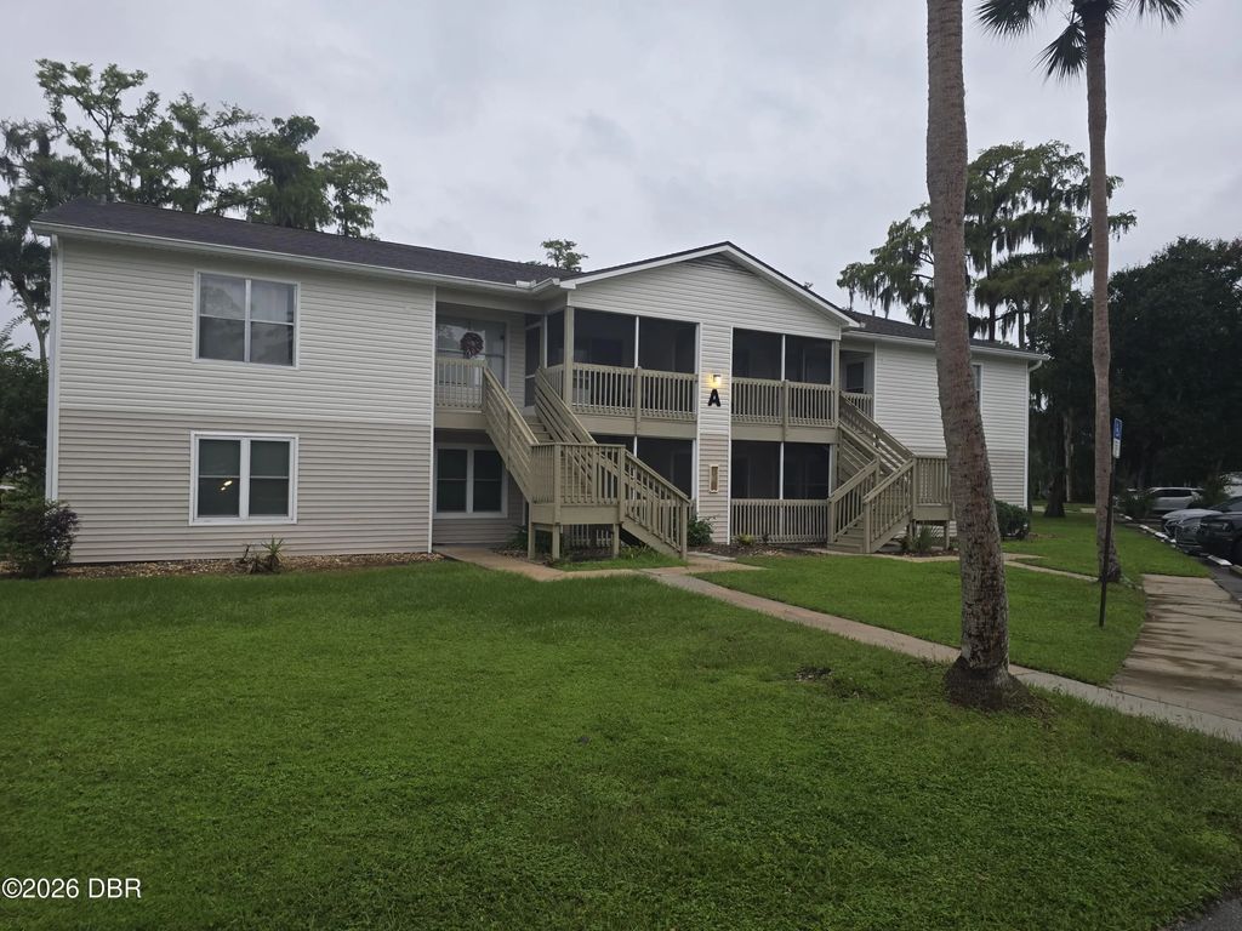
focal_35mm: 23
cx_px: 621
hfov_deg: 73.9
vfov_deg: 58.9
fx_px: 825
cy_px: 466
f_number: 1.7
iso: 64
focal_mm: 6.3
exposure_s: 1/180
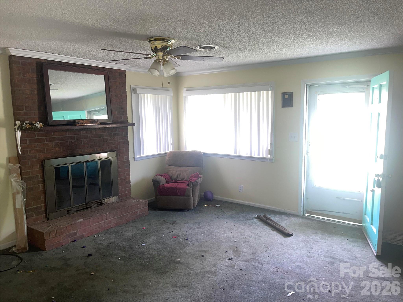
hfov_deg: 69.4
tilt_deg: -8.3
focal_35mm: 25
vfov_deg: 54.9
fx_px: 291
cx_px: 202
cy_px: 151
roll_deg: +0.1
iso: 64
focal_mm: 5.1
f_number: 1.6
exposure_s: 1/34
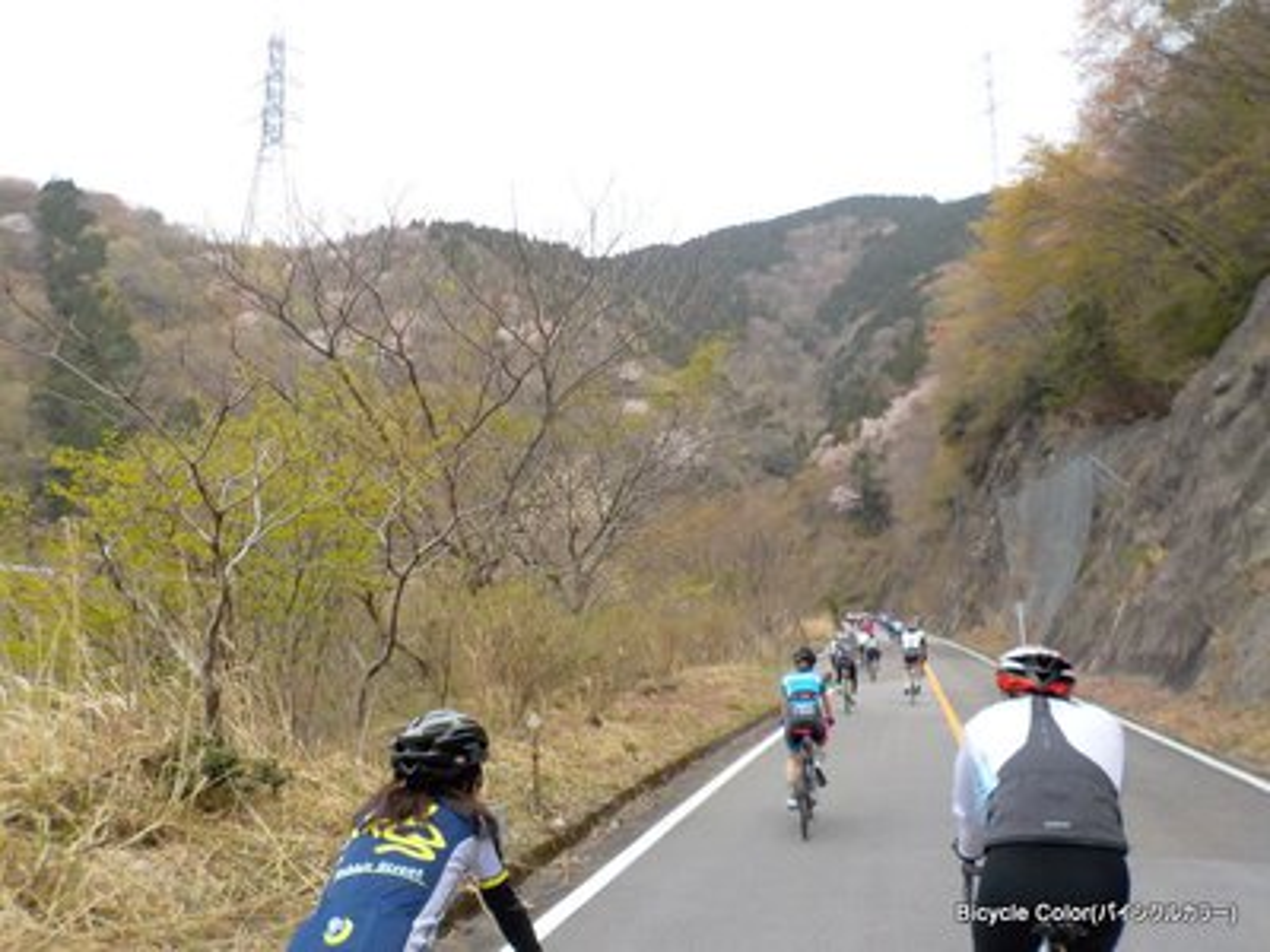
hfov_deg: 60.0
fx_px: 1101
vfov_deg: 46.8
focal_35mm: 30
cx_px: 635
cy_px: 476
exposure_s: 1/500
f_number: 3.3
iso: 125
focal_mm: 4.1
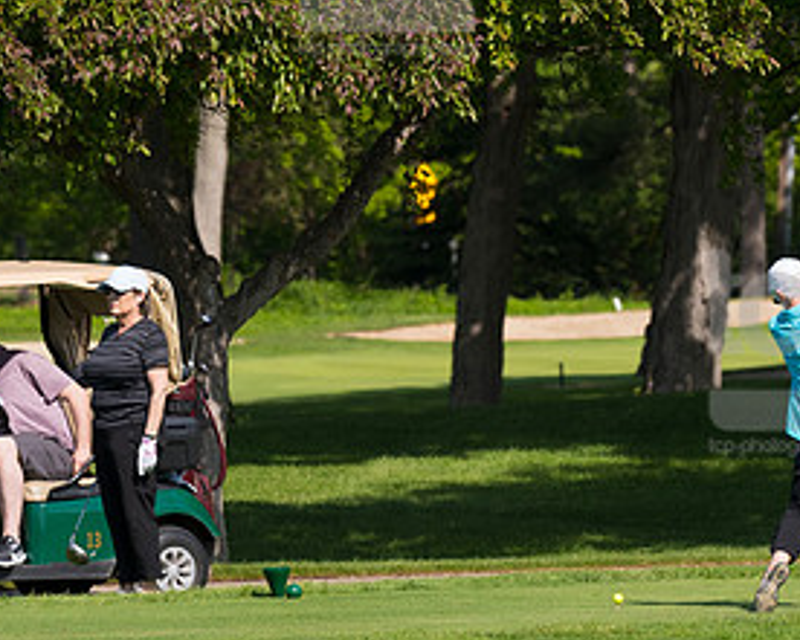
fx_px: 14022
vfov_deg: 2.6
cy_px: 353
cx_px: 797
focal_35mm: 592
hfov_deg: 3.3
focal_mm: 200
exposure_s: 1/1600
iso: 320
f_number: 5.6
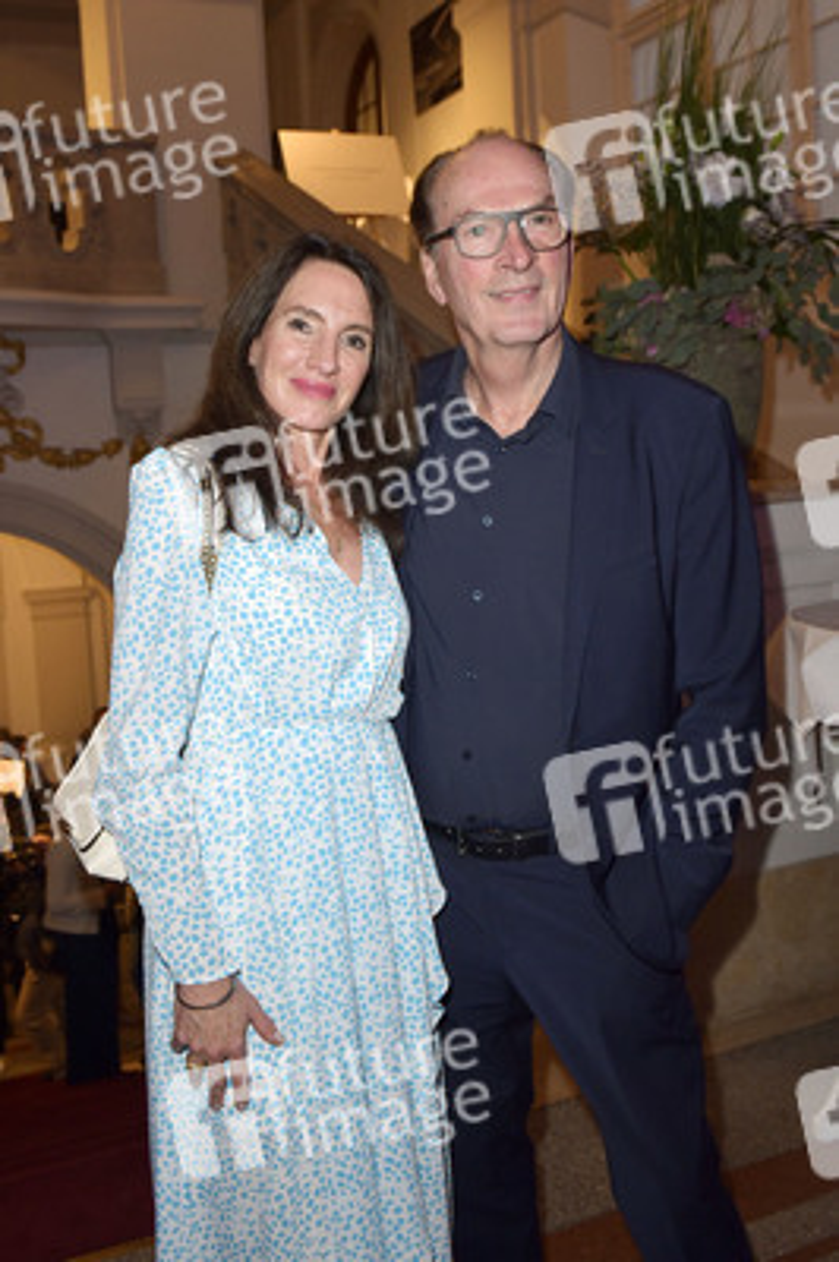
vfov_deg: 63.7
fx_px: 1015
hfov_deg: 44.9
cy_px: 631
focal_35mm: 29
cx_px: 420
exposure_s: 1/200
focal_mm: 29
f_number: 5.6
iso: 1250
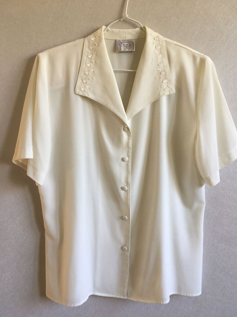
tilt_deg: -7.2
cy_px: 158
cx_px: 118
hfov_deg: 48.2
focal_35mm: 29
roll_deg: +1.1
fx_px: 265
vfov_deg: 61.7
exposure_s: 1/33
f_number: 2.2
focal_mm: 4.15
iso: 50
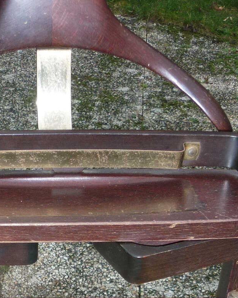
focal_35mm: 85
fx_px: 748
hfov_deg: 17.9
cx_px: 54
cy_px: 356
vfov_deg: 21.0
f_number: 2.8
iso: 100
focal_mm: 5.5
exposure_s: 1/30
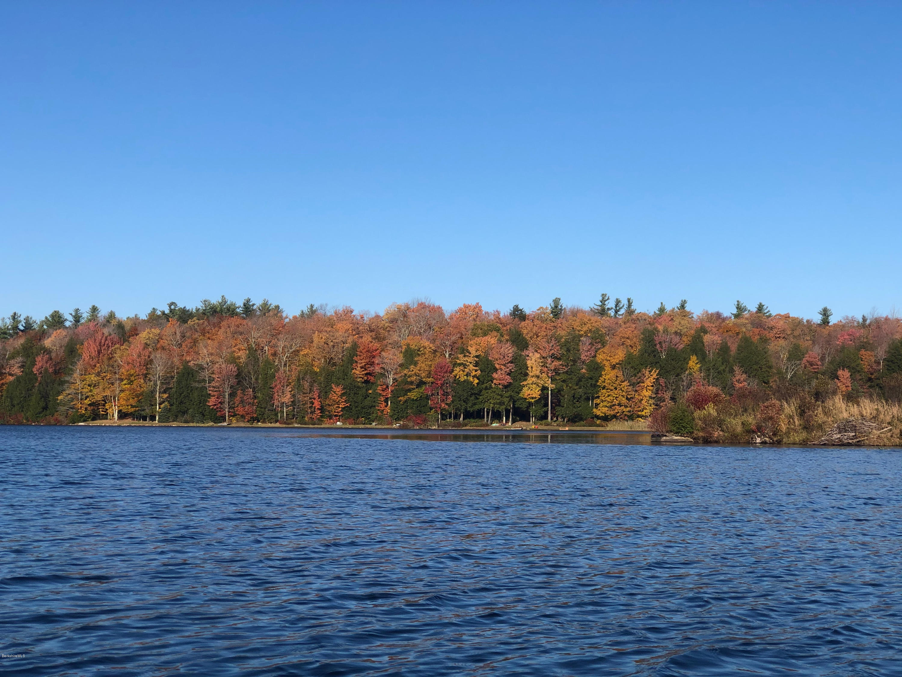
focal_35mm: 57
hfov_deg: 33.8
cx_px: 451
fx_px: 1485
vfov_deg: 25.7
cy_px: 338
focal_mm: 6.6
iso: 20
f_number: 2.8
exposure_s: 1/857
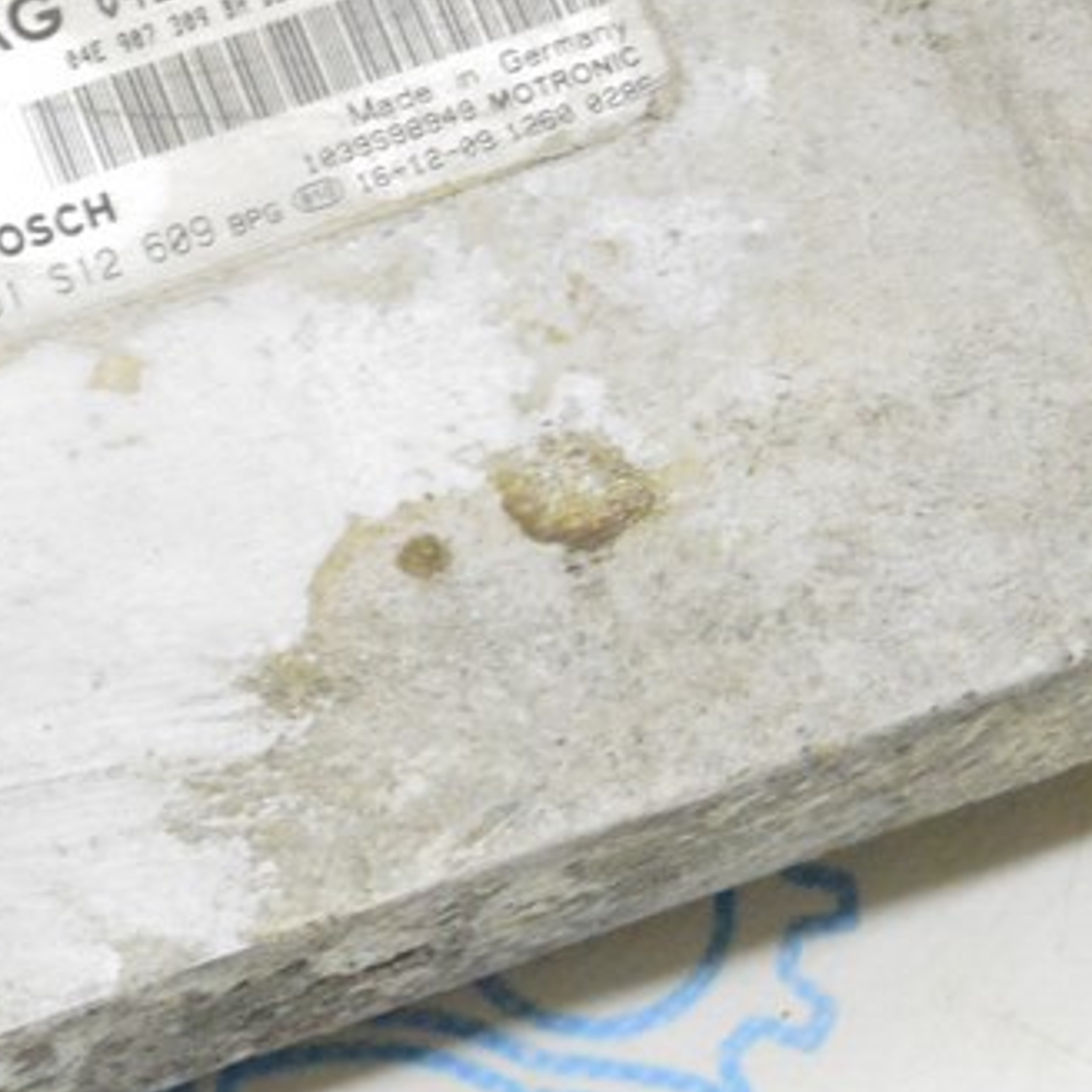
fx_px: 5389
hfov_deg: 11.5
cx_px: 163
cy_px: 211
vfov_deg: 11.5
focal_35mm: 151
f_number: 20
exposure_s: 1/15
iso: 6400
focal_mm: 38
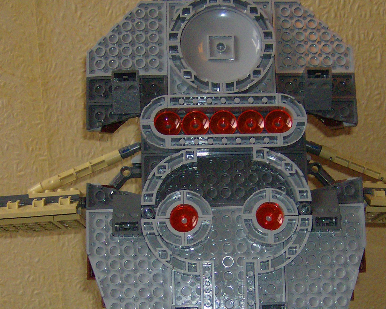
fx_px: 731
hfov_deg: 29.5
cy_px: 231
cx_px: 227
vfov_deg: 23.6
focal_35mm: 64
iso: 200
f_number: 2.8
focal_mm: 6
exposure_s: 1/60
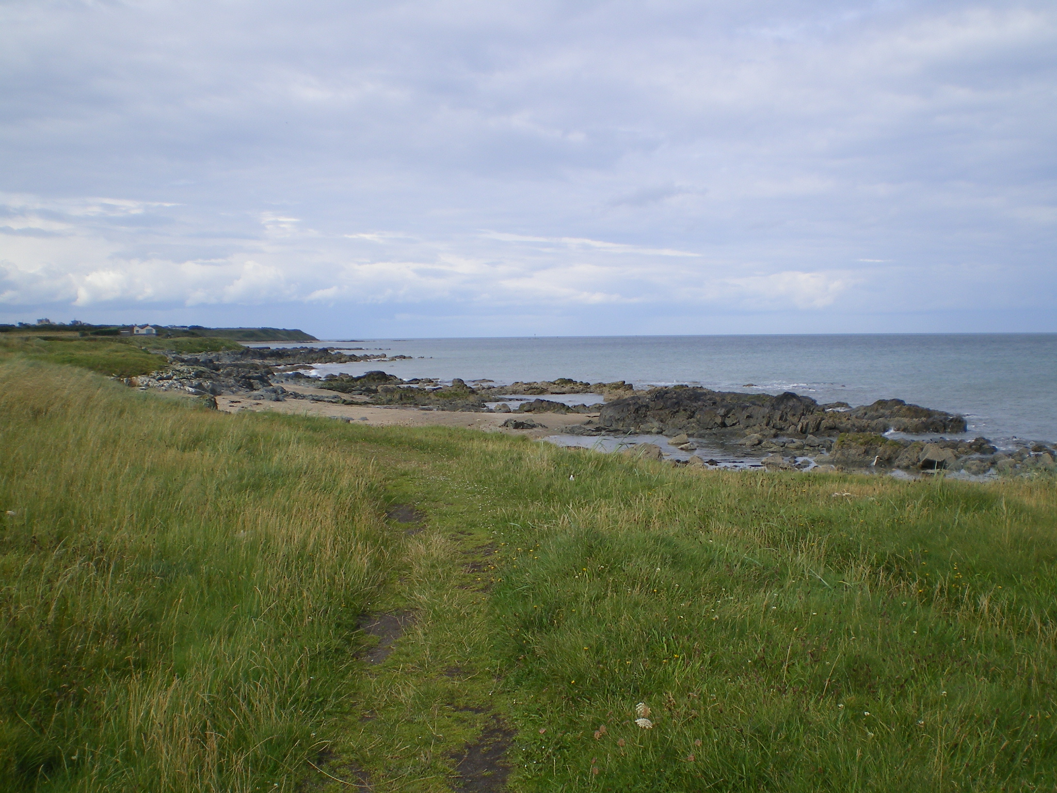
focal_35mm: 38
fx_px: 1160
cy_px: 396
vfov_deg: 37.7
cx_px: 528
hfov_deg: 49.0
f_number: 4.6
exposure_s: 1/320
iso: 64
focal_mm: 6.3
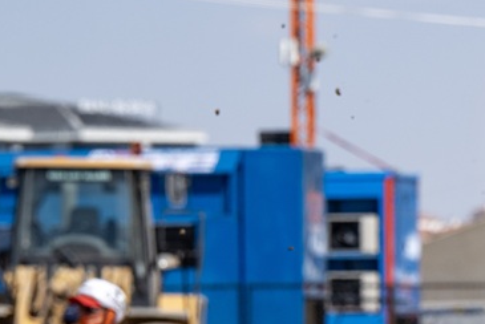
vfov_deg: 2.1
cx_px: 655
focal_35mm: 657
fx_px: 8858
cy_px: 329
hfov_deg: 3.1
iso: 200
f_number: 7.1
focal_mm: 200
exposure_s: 1/1250
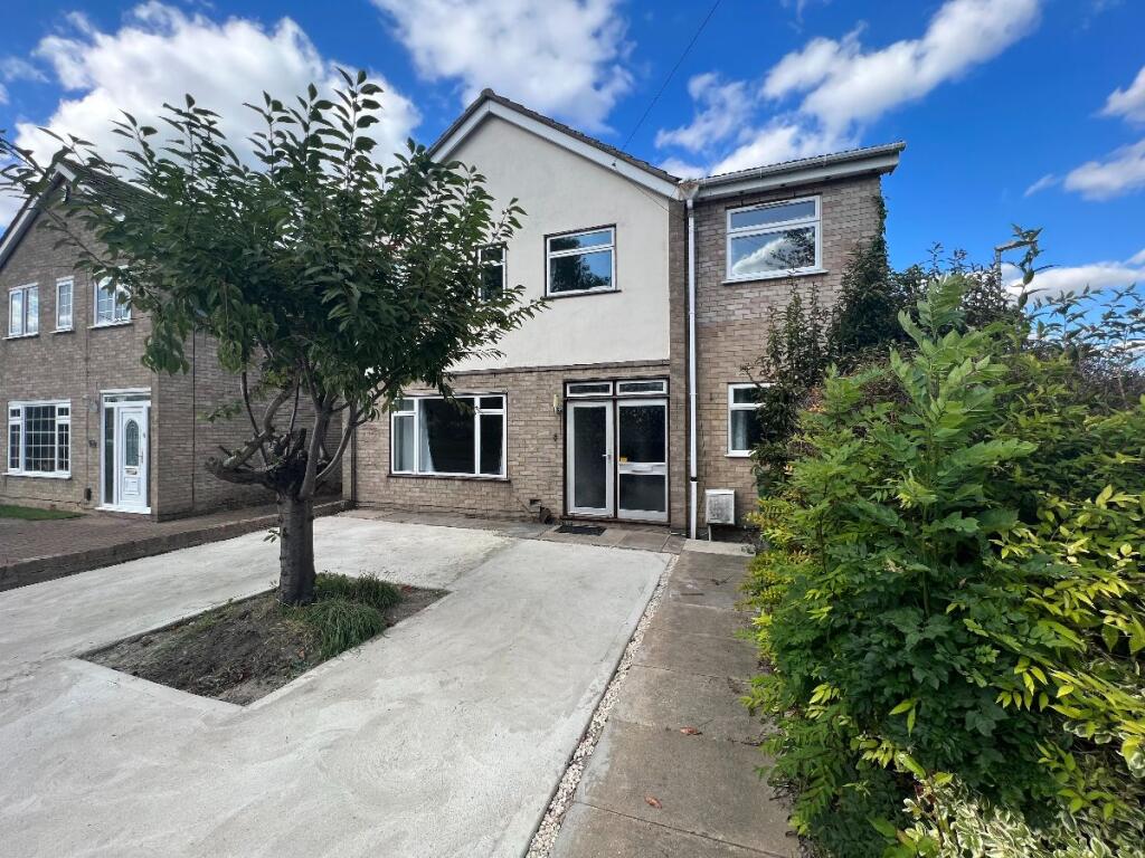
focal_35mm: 13
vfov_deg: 89.9
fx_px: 430
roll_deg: -0.1
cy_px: 429
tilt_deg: -5.7
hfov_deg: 106.2
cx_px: 572
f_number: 1.8
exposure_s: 1/669
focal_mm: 1.57
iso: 32
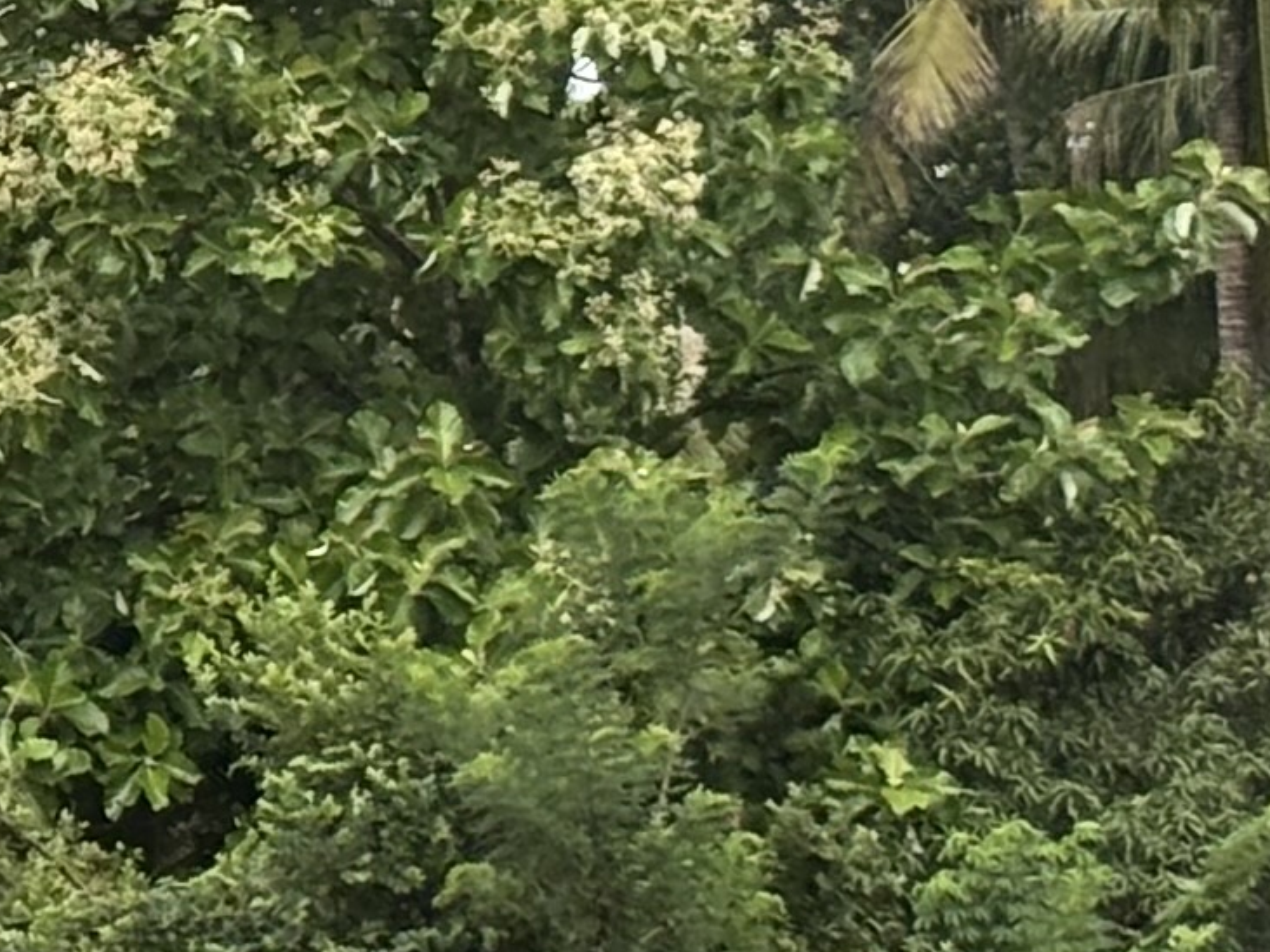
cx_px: -723
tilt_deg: +6.0
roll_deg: +0.7
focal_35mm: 287
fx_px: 10528
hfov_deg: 6.8
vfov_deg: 5.2
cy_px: 179
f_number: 1.6
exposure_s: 1/2151
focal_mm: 5.96
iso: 40
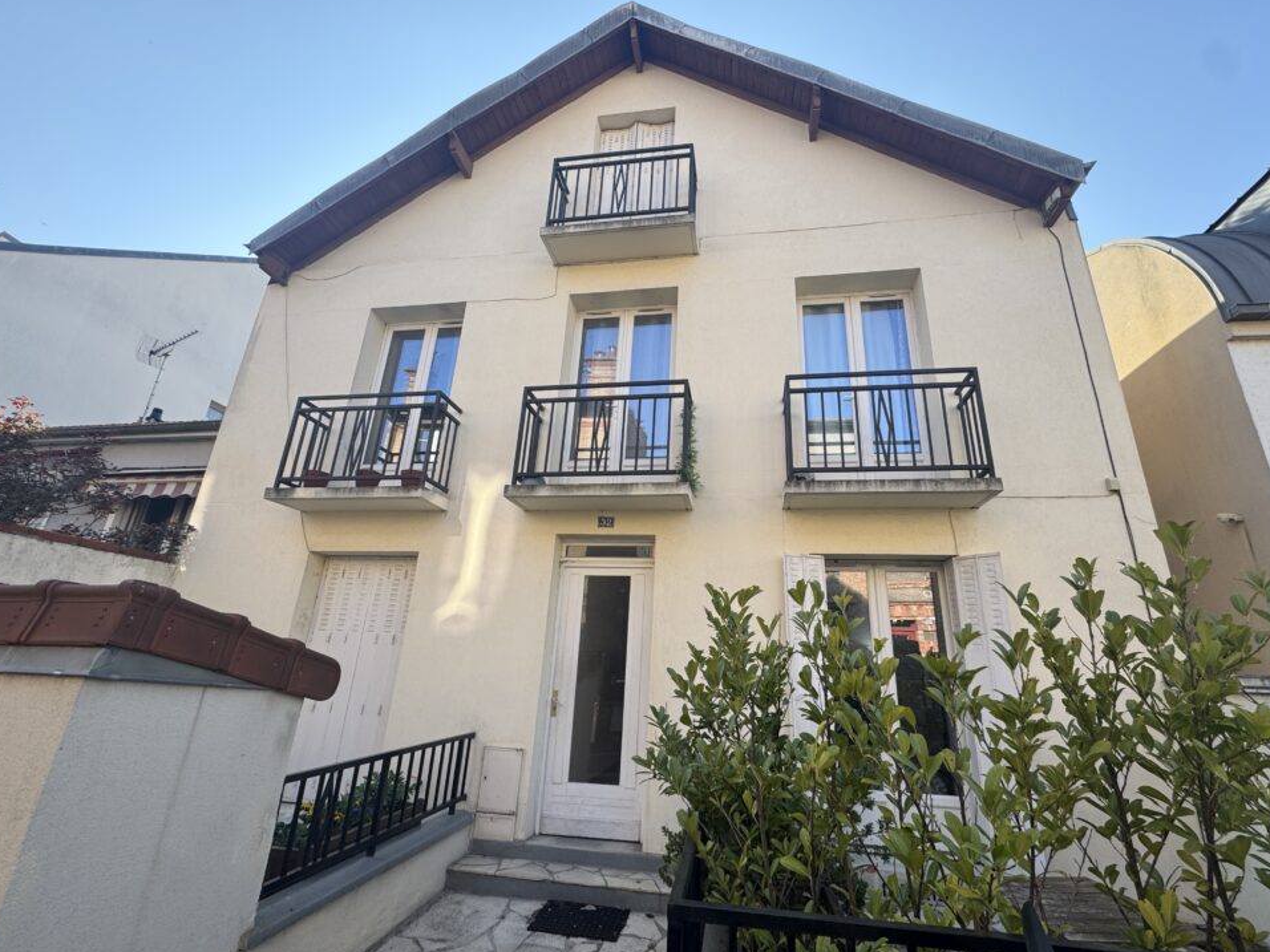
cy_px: 490
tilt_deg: +18.9
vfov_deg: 81.7
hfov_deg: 98.1
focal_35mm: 15
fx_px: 550
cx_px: 664
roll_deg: -0.8
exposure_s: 1/544
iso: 40
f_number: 2.2
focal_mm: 2.22
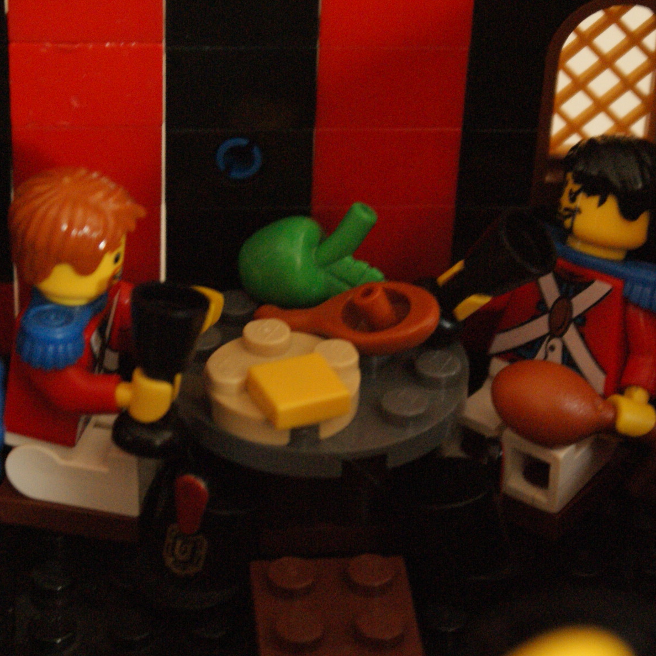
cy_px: 328
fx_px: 2208
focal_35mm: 103
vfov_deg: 16.9
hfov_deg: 16.9
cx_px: 340
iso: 1600
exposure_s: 1/13
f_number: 5.6
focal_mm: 50
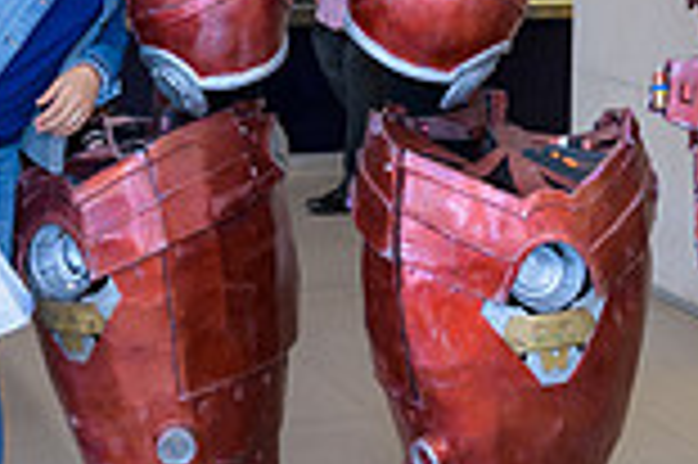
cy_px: -97
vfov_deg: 11.2
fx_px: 2324
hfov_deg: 17.0
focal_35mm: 120
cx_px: 158
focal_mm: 32
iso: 800
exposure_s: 1/125
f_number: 3.2
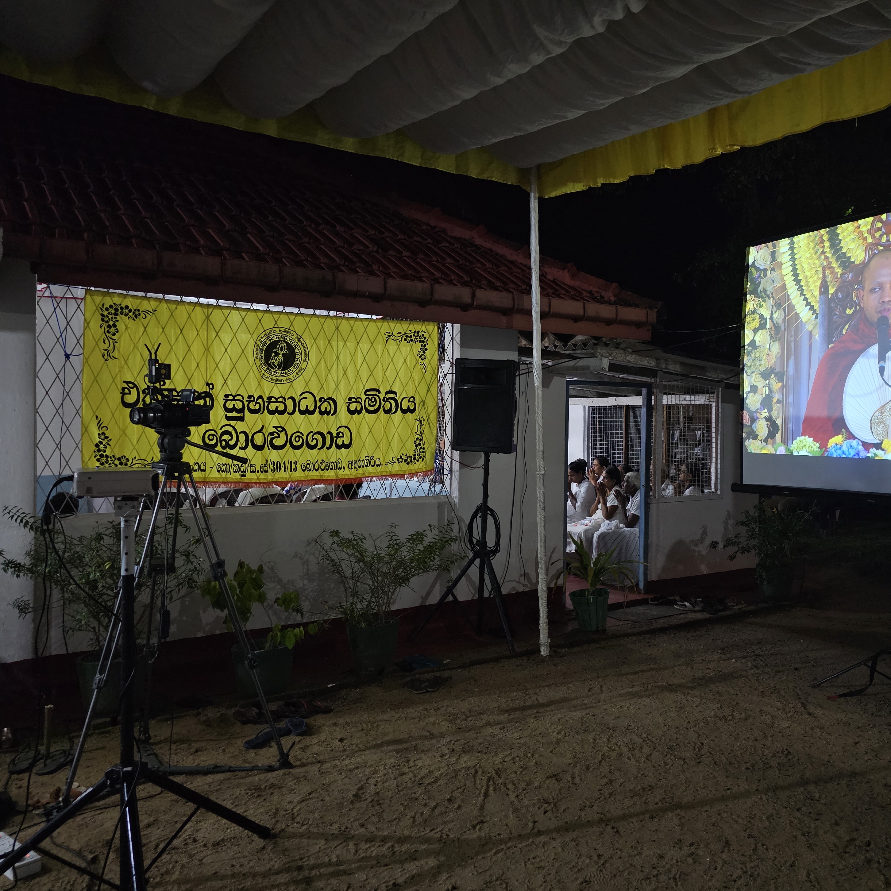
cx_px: 574
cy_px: 438
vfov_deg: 57.3
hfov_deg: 56.4
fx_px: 815
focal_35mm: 28
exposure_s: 1/100
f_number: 1.7
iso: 640
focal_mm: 6.3
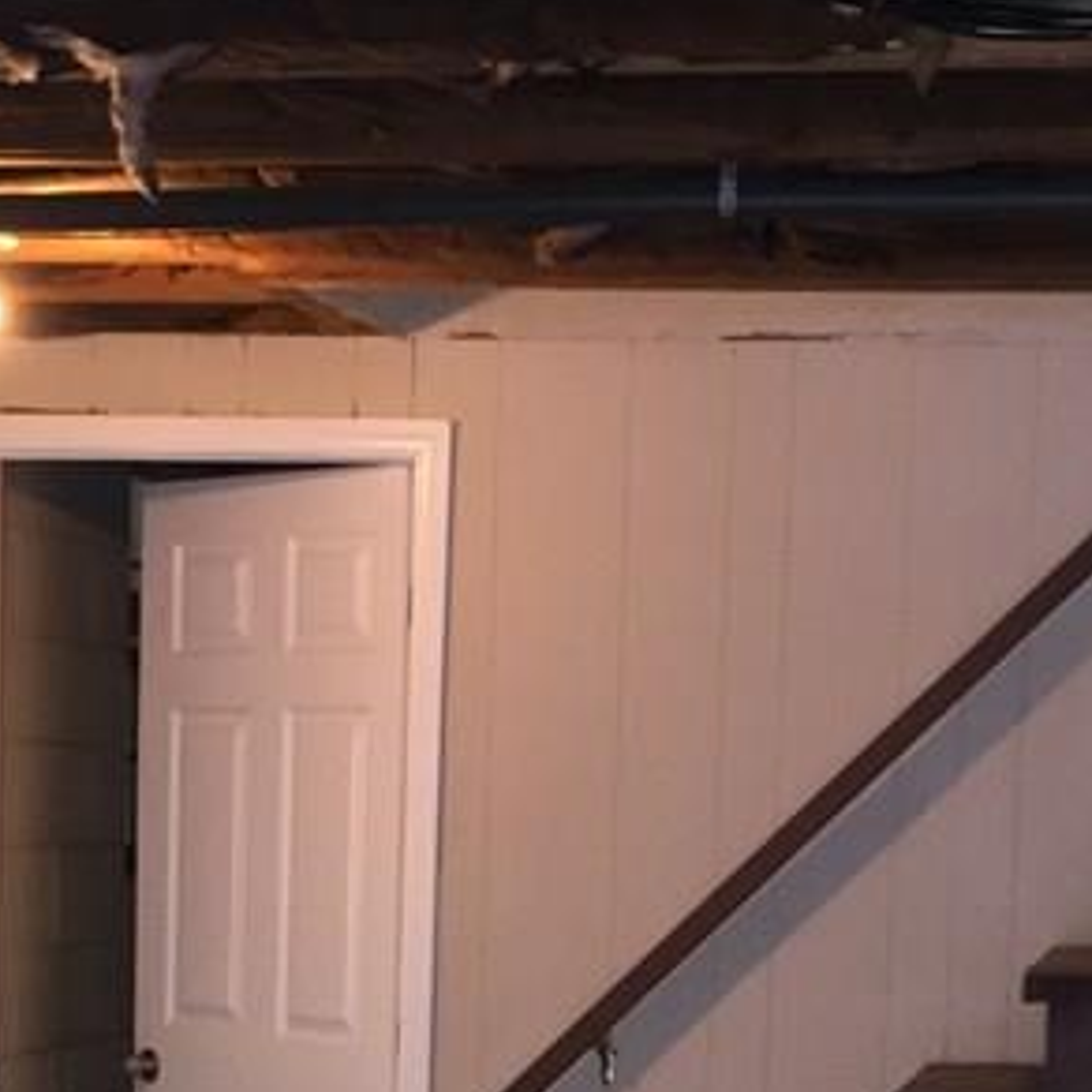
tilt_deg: -5.6
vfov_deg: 18.6
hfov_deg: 19.3
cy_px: 1174
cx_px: 527
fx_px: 3212
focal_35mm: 90
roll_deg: -3.1
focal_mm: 4.15
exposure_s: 1/30
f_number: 2.2
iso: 100
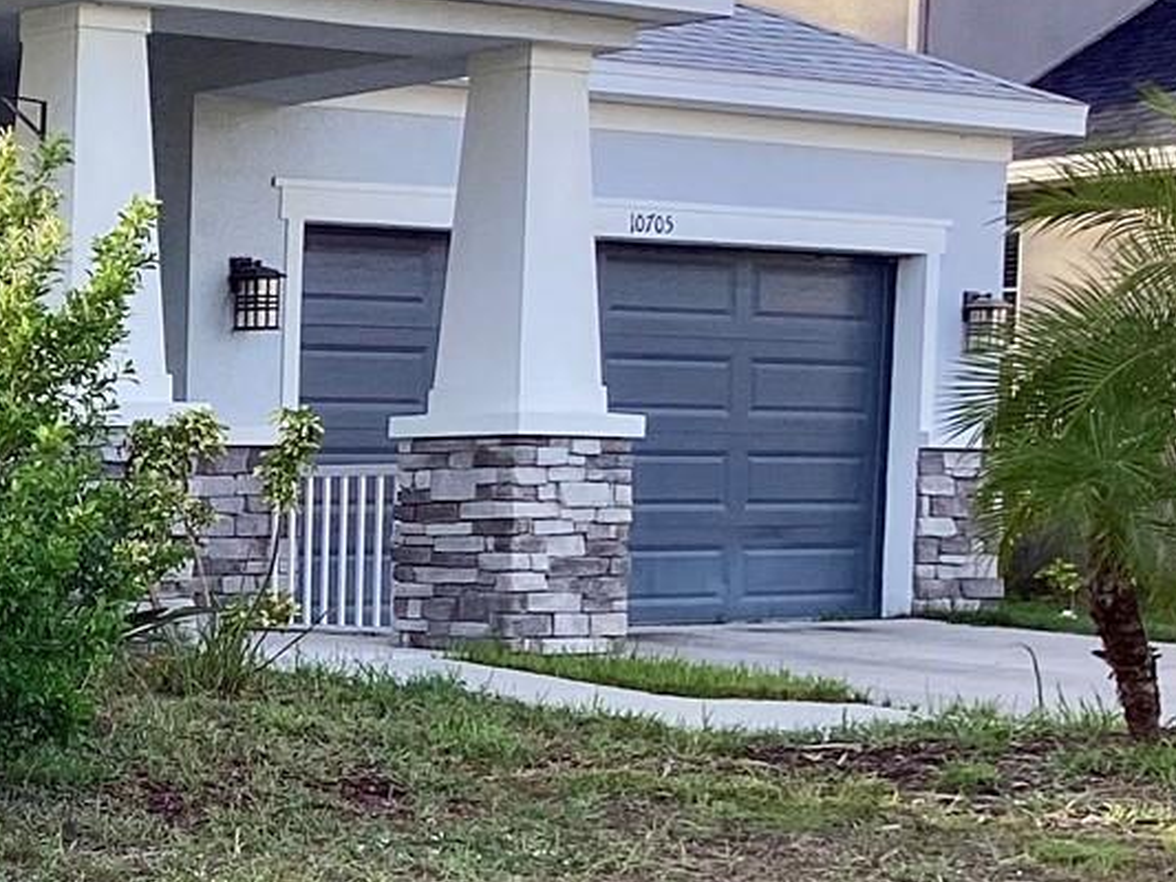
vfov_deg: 15.7
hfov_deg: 19.2
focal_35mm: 93
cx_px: -417
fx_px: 3160
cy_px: 800
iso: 25
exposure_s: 1/292
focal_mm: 3.3
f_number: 2.4
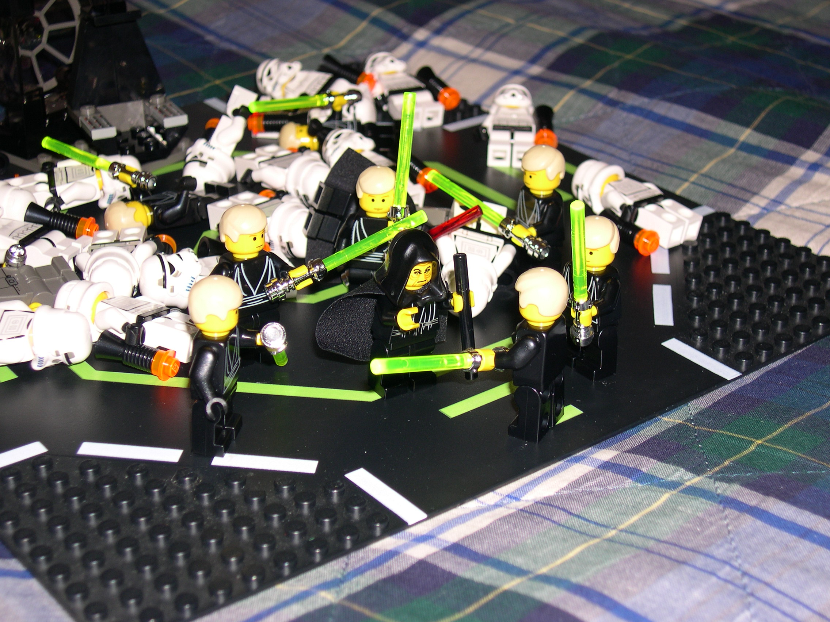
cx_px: 415
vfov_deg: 23.7
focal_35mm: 62
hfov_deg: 31.2
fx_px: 1487
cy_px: 311
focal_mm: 13.2
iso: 100
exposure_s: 1/60
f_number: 3.5
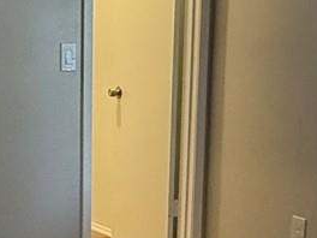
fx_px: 778
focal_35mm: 85
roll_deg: -1.4
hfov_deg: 23.0
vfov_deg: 17.3
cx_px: 168
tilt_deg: -9.4
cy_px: 182
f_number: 2.2
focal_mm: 2.22
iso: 320
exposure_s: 1/120
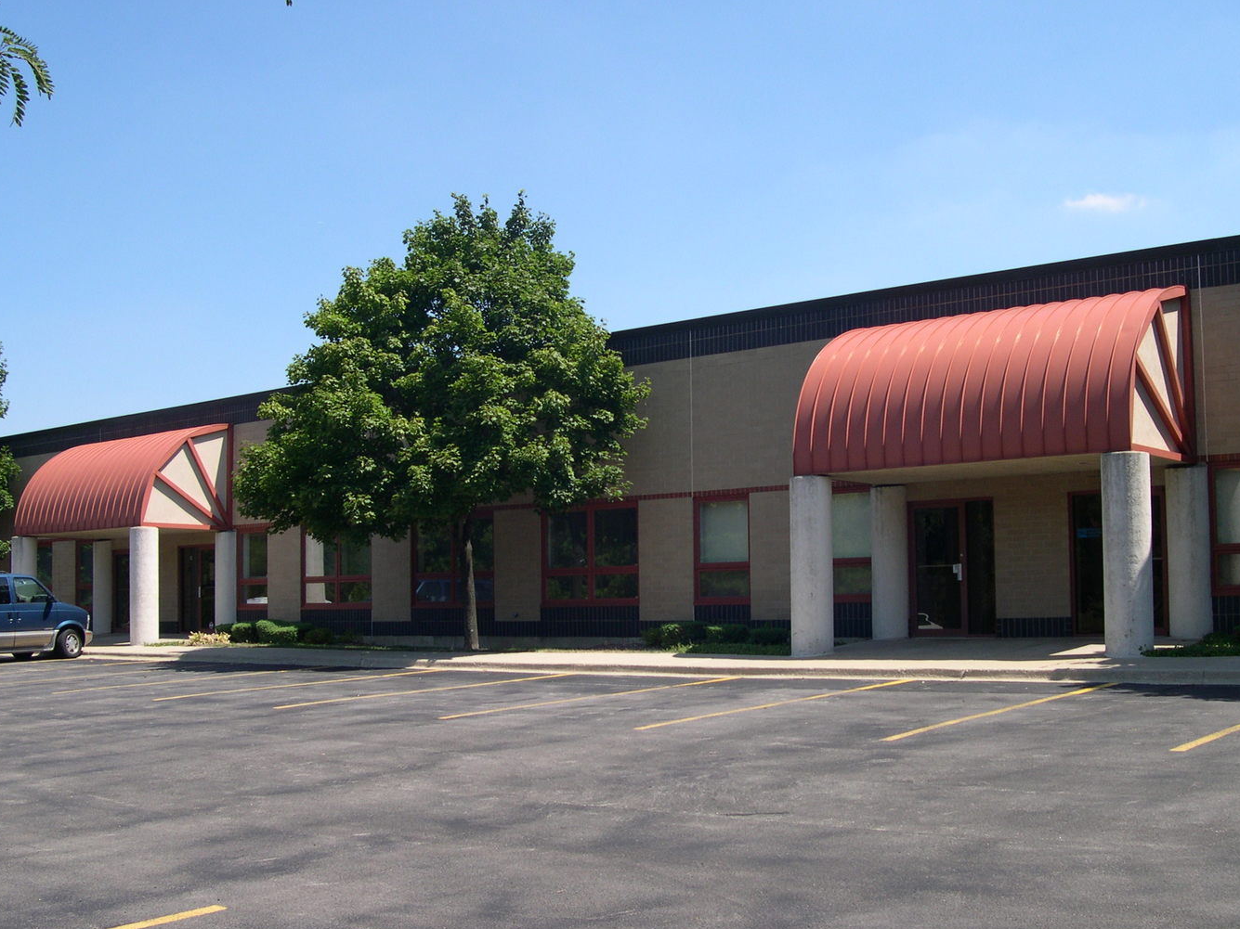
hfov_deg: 45.8
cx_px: 641
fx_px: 1469
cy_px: 492
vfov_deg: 35.1
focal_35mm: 41
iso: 100
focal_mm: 8
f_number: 7.6
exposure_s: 1/143
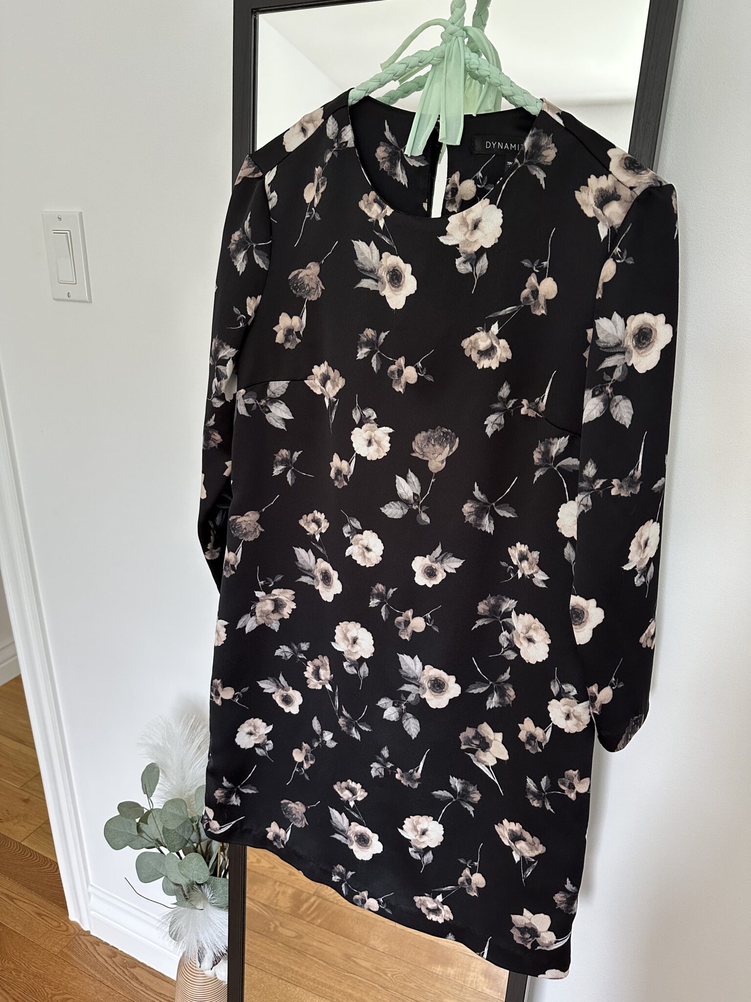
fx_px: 694
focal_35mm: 24
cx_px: 376
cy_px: 501
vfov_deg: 71.6
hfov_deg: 56.8
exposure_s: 1/113
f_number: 1.78
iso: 250
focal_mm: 6.86
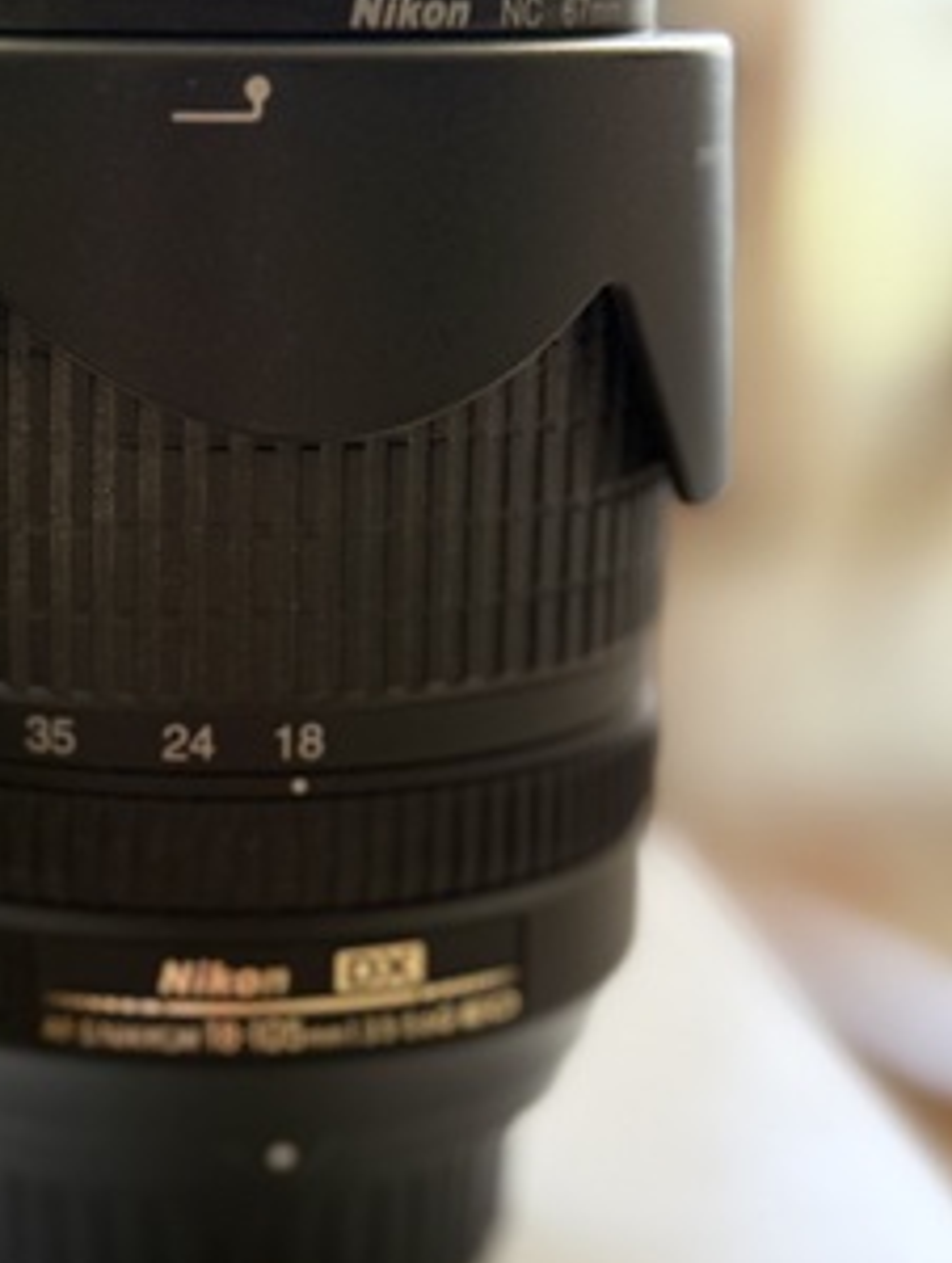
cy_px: 638
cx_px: 234
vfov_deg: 26.6
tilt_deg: -12.0
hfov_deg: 20.1
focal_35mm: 73
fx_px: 2669
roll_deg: -1.3
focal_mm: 6.76
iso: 400
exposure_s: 1/40
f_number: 1.78
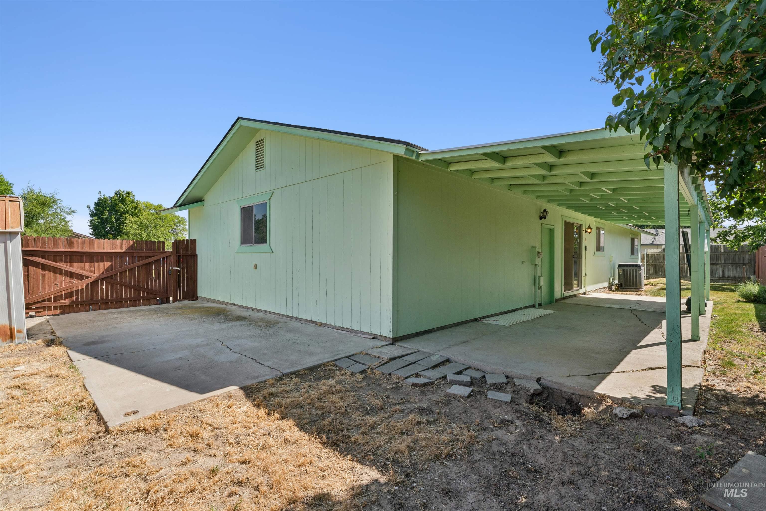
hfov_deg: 94.3
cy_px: 256
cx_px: 383
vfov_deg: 71.4
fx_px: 355
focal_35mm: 17
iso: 400
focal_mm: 16.7
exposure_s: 1/160
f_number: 13
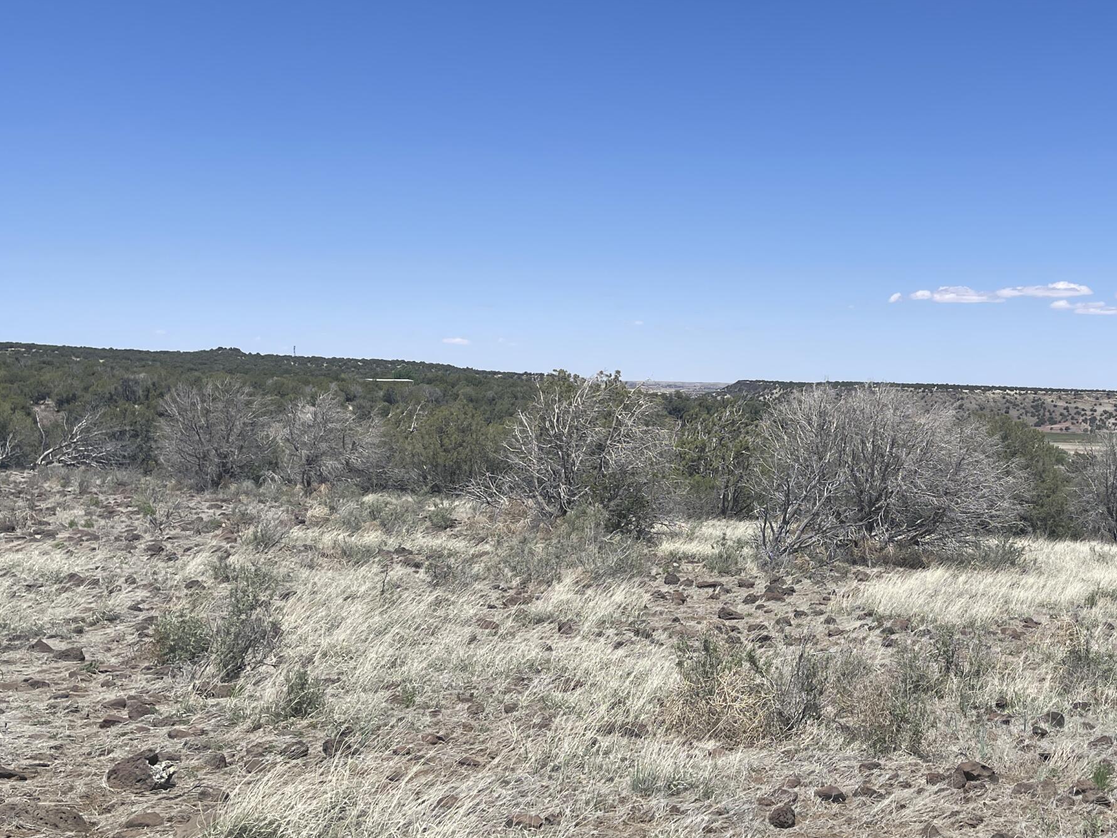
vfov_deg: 32.9
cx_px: 803
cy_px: 434
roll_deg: -1.8
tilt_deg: -2.7
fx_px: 1420
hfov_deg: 42.0
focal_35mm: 44
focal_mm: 5.1
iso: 32
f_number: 1.6
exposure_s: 1/5917
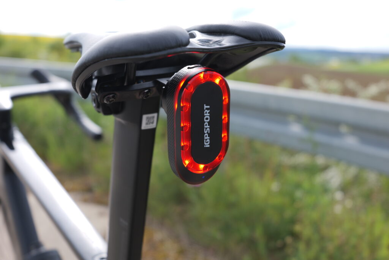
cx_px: 194
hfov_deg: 48.5
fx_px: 432
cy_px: 130
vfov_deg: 33.4
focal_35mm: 40
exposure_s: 1/160
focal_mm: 40
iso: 100
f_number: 6.3
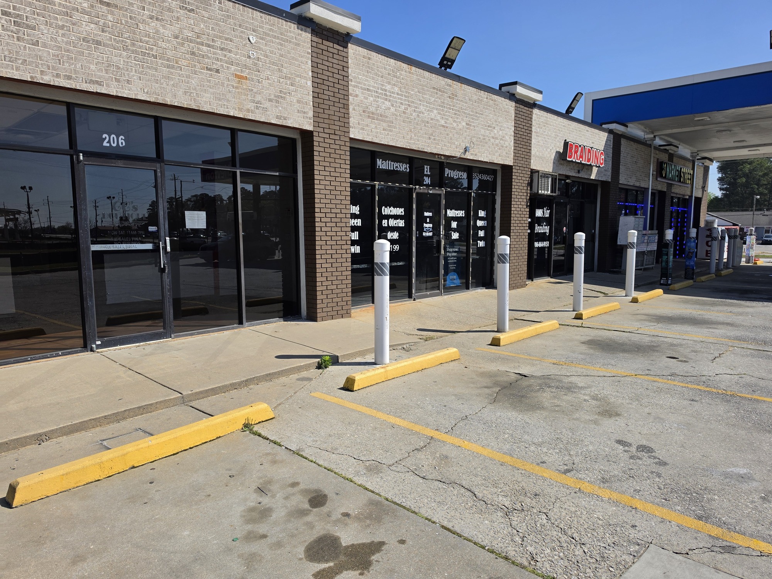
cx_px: 386
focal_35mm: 23
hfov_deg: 73.9
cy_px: 290
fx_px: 513
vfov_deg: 58.9
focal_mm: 6.5
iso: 64
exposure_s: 1/7939
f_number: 1.4
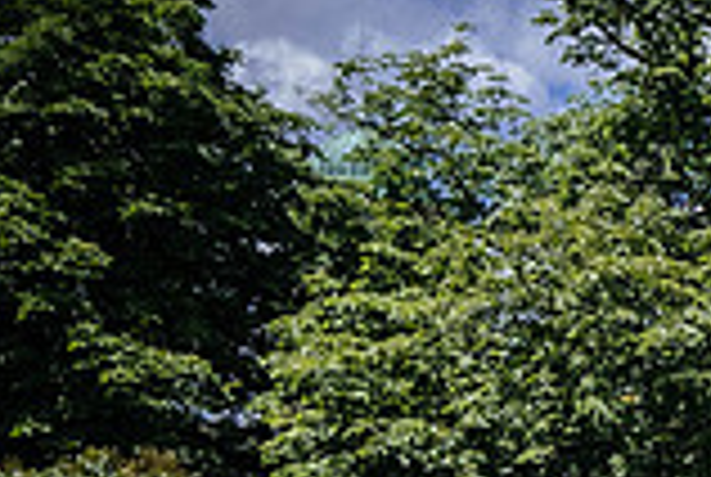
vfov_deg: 10.4
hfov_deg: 14.7
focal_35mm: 128
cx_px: 1125
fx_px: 2533
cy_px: 711
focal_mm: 19.1
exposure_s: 1/500
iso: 160
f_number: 7.1
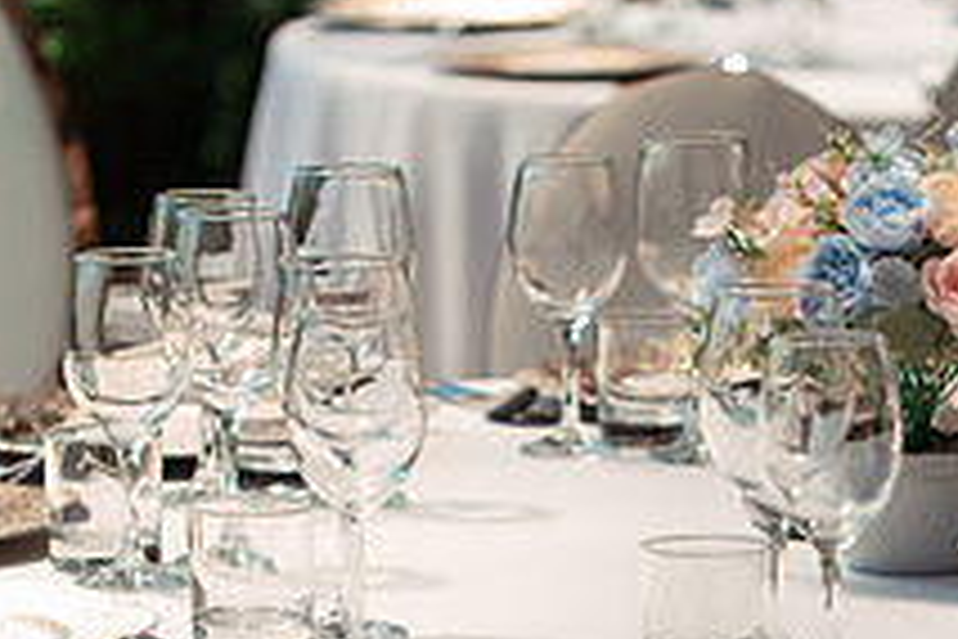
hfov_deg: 8.1
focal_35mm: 253
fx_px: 6732
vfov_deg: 5.4
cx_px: 864
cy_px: 628
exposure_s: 1/640
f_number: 3.2
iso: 200
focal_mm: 90
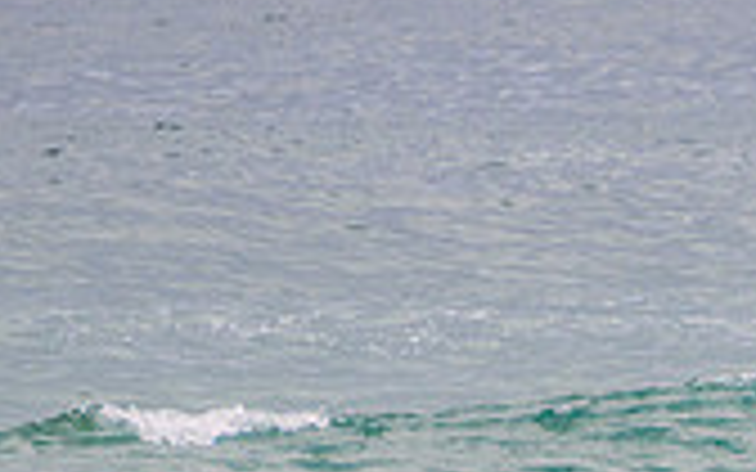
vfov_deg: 0.7
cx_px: 1722
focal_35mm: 1935
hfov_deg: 1.1
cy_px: 871
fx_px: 39868
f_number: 5.6
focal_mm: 400
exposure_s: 1/2000
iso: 220
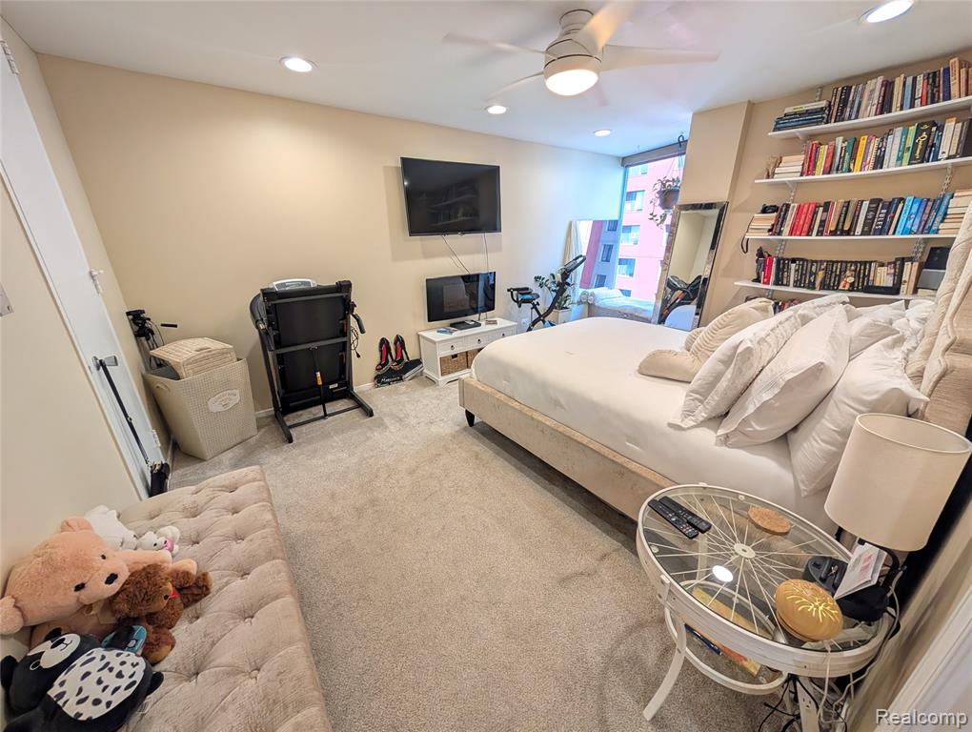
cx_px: 486
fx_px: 337
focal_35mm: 12
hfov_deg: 110.5
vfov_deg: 94.6
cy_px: 366
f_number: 1.7
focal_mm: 2.02
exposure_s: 1/120
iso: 175
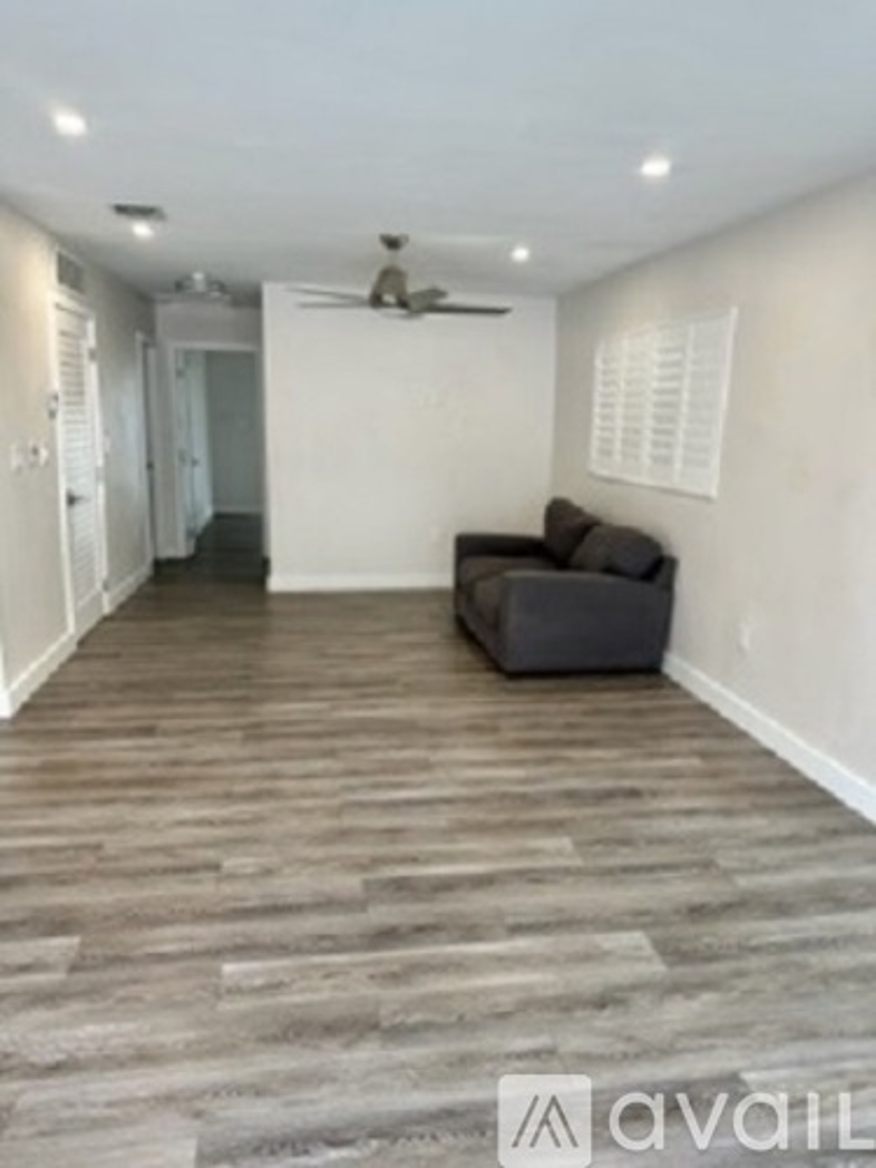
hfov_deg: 56.8
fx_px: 810
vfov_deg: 71.6
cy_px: 584
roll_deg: -1.1
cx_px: 438
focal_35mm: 24
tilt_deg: -12.3
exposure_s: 1/120
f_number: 1.78
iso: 160
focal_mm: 6.86
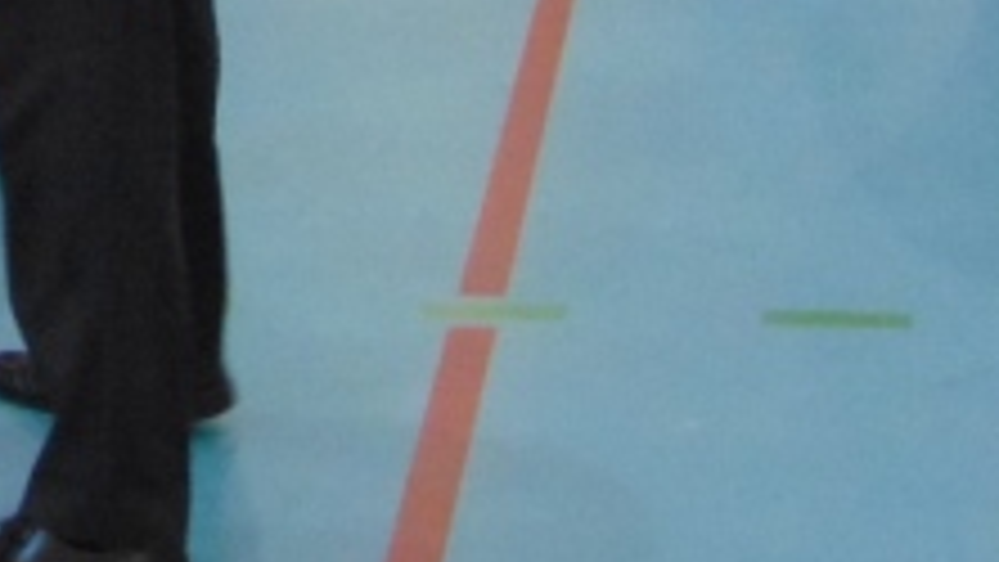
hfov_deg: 12.8
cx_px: -50
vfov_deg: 7.1
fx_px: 4398
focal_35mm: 166
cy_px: -472
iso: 320
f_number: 3.2
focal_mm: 5.8
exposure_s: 1/30
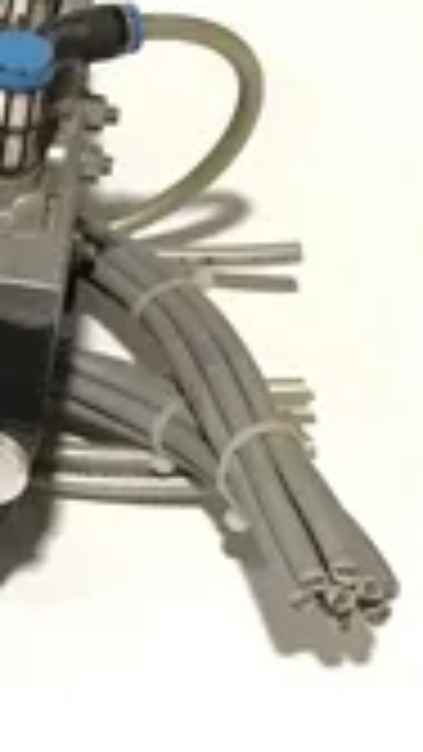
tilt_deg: -44.1
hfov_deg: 13.8
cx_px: -252
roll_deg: -1.9
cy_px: 212
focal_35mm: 81
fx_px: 1614
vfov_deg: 26.0
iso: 200
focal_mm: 3.3
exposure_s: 1/24
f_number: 2.4
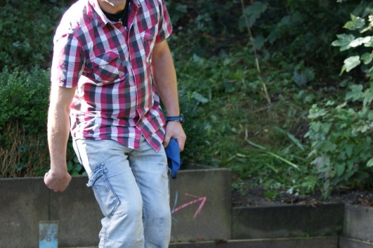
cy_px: 122
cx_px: 159
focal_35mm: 289
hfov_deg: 7.1
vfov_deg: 4.7
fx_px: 2992
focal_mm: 100
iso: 250
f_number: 4
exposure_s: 1/160
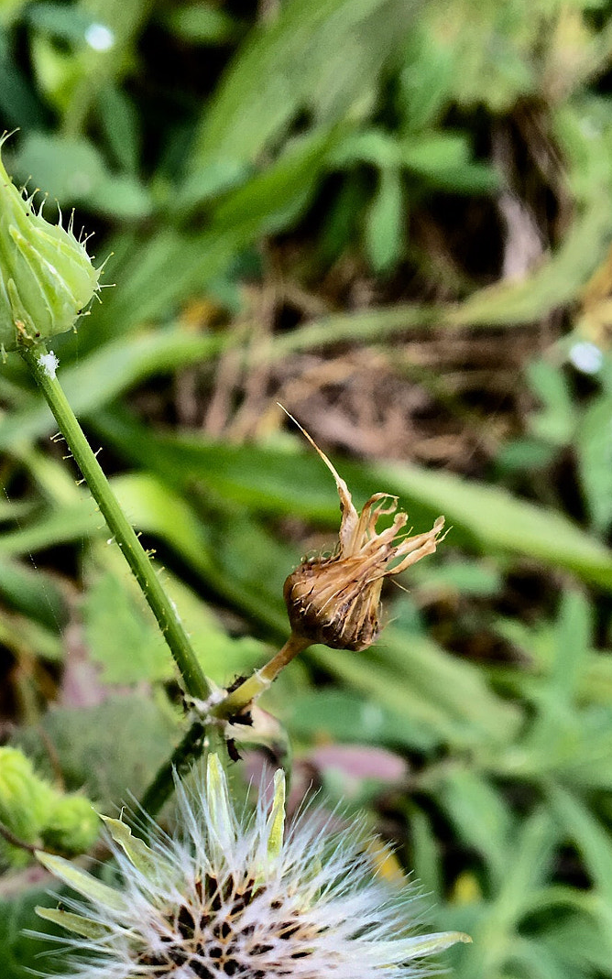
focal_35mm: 46
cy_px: 669
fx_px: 1228
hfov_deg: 27.8
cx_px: 191
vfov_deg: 42.8
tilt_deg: -58.7
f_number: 2.2
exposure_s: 1/245
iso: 25
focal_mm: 4.15
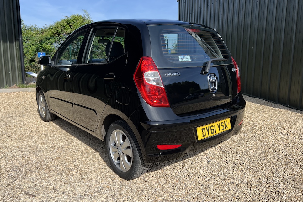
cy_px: 90
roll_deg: +1.4
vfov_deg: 46.3
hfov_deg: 65.5
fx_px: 236
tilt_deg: -9.3
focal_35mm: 28
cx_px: 149
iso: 50
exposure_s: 1/3077
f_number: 1.5
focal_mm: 5.7
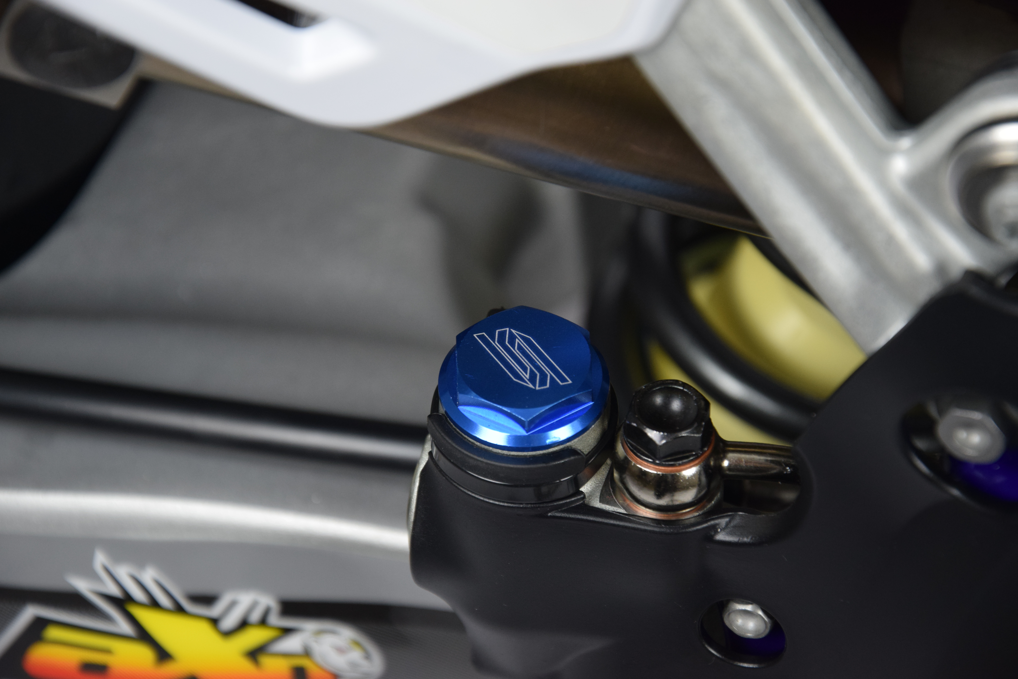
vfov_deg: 8.7
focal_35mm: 158
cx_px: 509
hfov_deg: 13.0
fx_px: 4453
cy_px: 340
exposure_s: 1/200
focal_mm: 105
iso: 800
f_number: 5.6
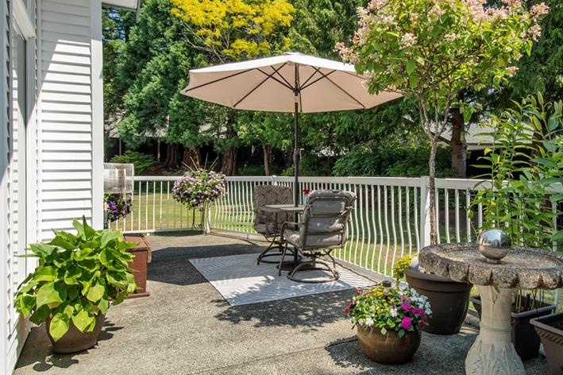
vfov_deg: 49.4
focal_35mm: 26
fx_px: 406
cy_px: 169
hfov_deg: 68.8
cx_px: 337
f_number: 11
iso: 250
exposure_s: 1/250
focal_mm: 12
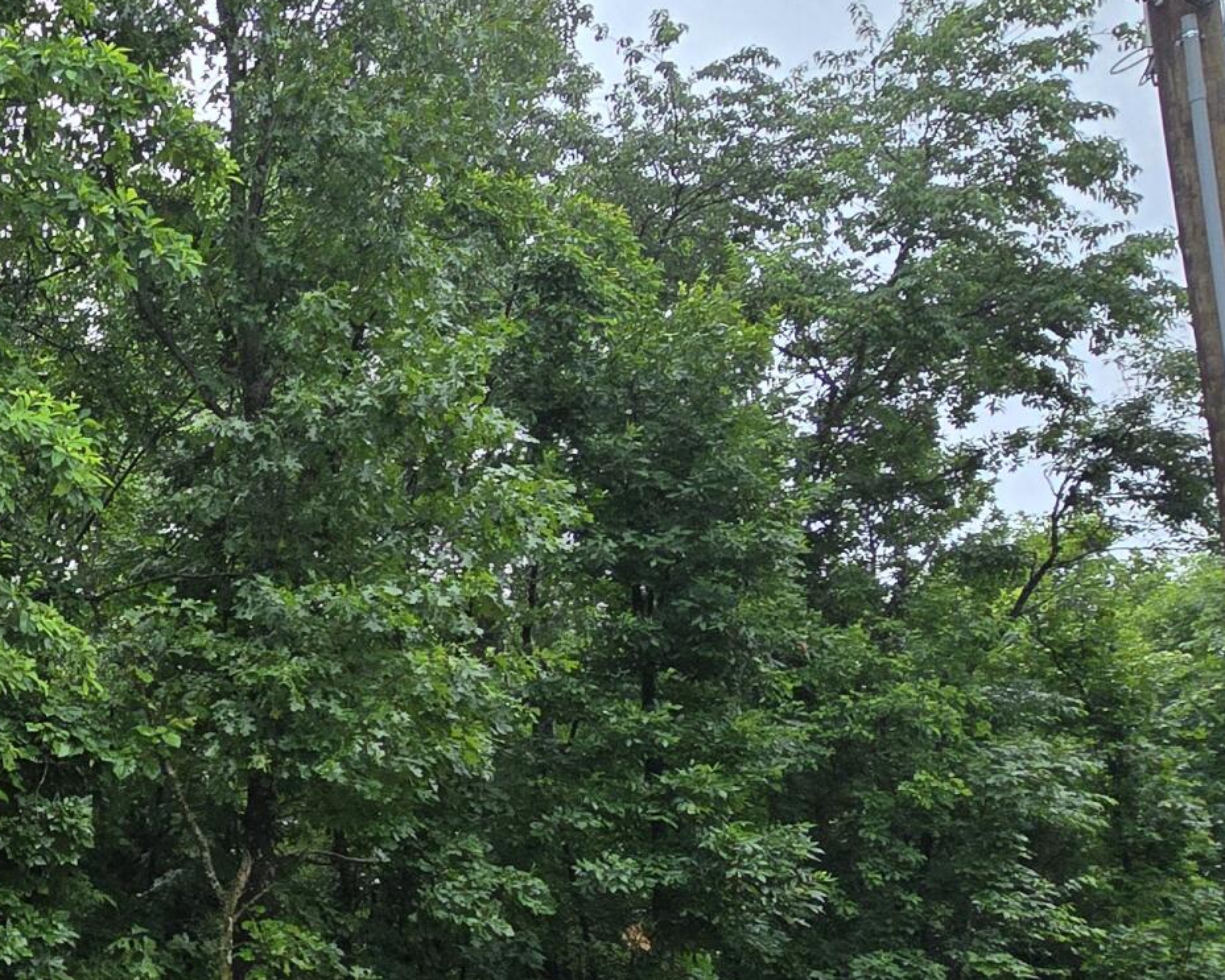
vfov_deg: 35.2
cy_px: 802
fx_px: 1487
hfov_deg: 34.0
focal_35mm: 41
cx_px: -318
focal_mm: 2.2
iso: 50
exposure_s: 1/887
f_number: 2.2
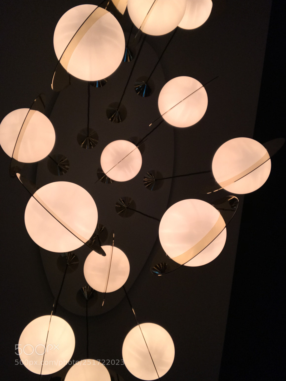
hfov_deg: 44.2
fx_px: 352
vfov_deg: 56.8
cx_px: 143
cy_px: 190
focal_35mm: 32
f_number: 2.2
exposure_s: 1/36
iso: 25
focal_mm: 2.87
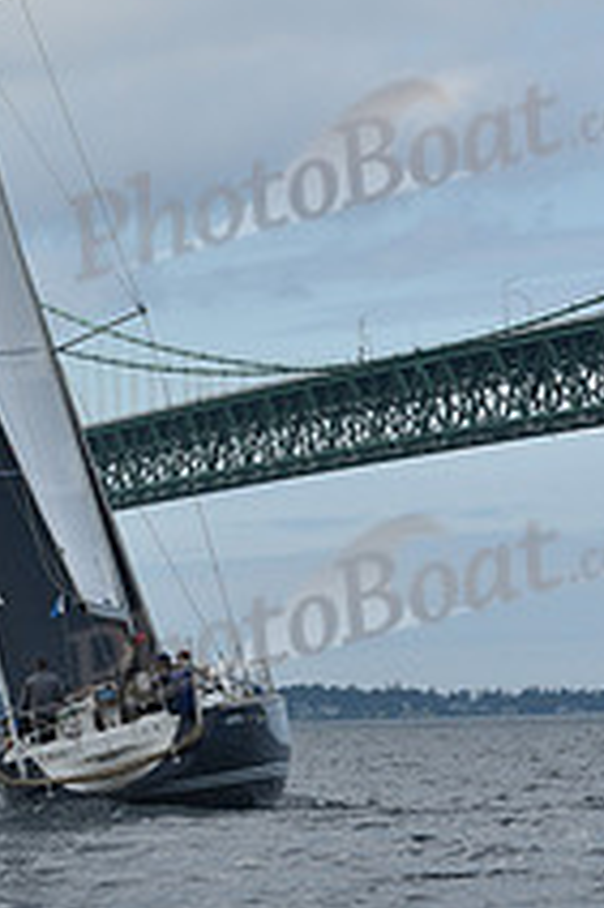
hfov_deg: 5.4
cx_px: -152
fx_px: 6352
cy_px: 9
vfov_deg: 8.1
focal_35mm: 252
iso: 250
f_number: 9
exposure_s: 1/800
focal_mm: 92
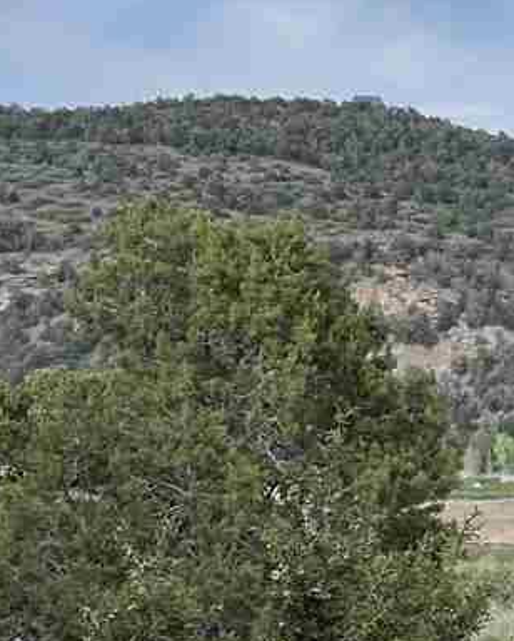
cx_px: 758
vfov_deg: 9.3
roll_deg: +0.1
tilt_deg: +0.3
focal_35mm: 208
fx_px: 3949
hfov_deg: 7.3
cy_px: 315
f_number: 2.2
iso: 20
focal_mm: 7.5
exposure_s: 1/592
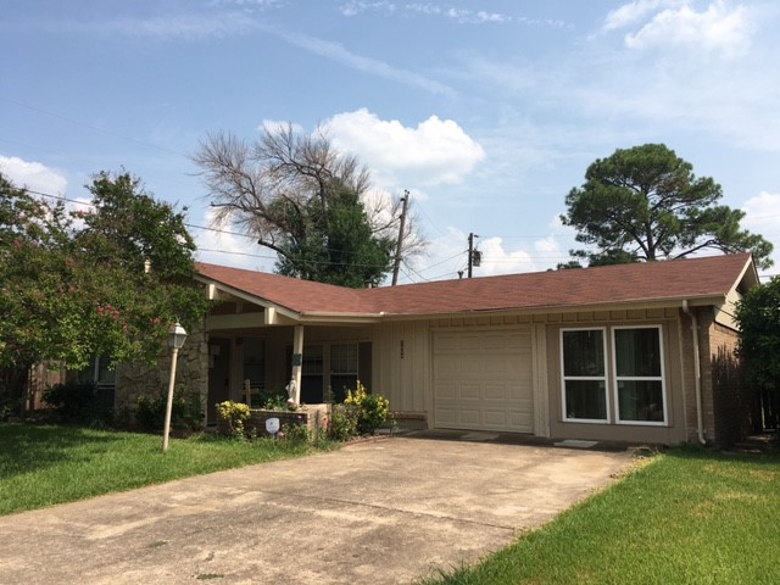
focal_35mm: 29
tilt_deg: +8.0
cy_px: 292
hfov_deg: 61.7
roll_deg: +1.2
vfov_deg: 48.2
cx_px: 390
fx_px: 653
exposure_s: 1/1972
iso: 25
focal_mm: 4.15
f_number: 2.2
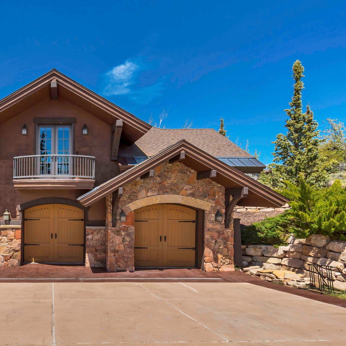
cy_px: 203
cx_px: 52
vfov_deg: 62.5
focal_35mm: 25
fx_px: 283
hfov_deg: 56.5
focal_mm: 10
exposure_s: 1/1000
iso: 100
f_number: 4.5
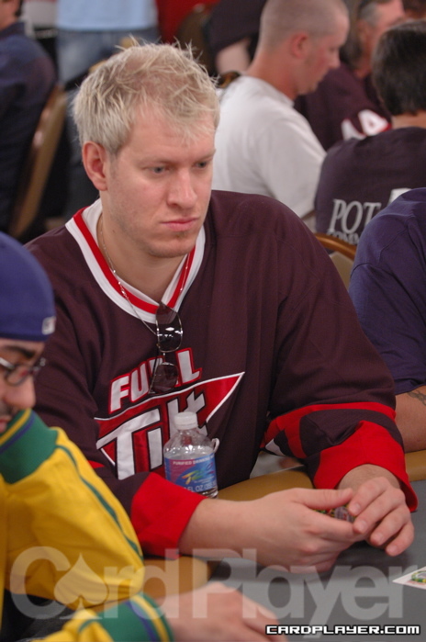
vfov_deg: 17.1
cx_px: 213
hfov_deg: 11.4
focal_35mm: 120
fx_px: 2136
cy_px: 321
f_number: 3.2
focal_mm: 80
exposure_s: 1/40
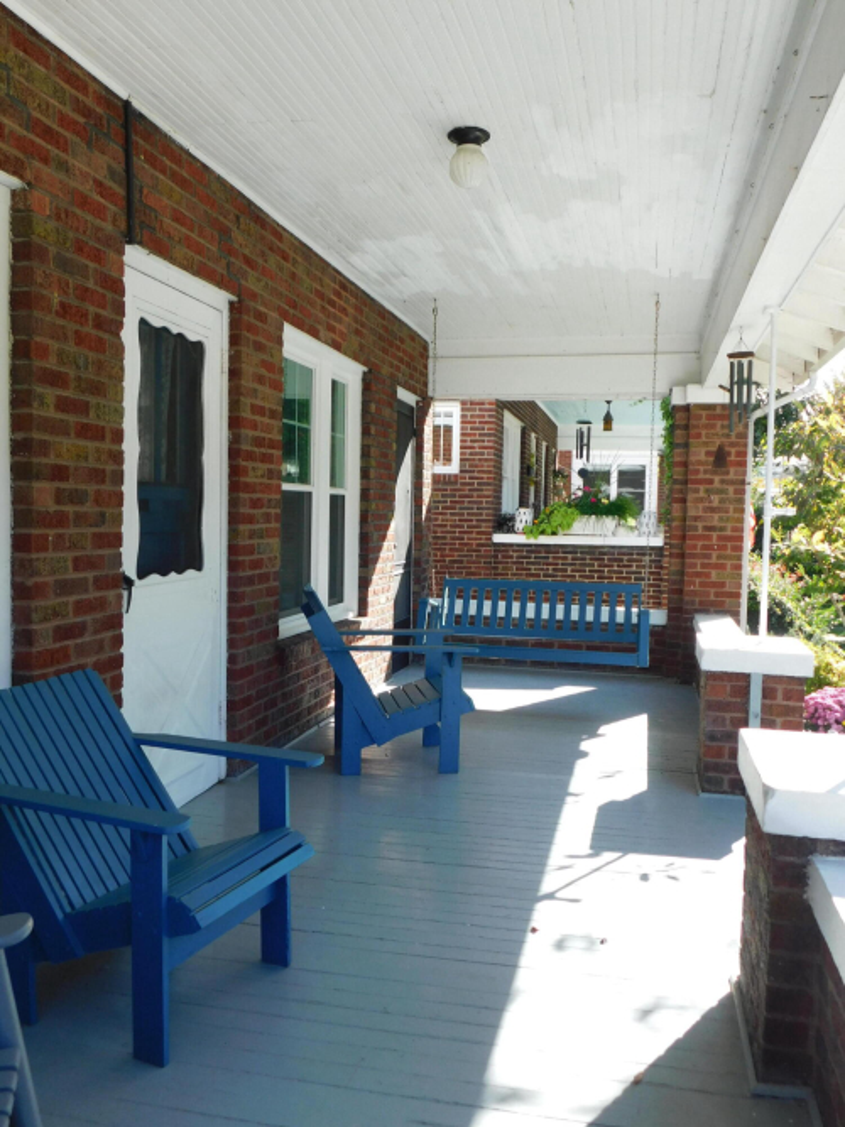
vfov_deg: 60.0
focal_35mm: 30
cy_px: 564
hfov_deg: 46.8
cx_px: 422
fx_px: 977
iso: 125
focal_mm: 5.3
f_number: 3.2
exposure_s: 1/200
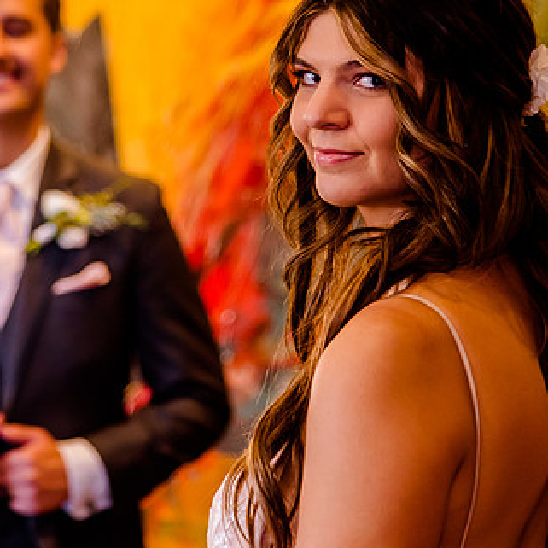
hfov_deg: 8.7
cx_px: 172
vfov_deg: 8.7
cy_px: 184
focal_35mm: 200
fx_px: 3582
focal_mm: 105
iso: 2500
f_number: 4
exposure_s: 1/80
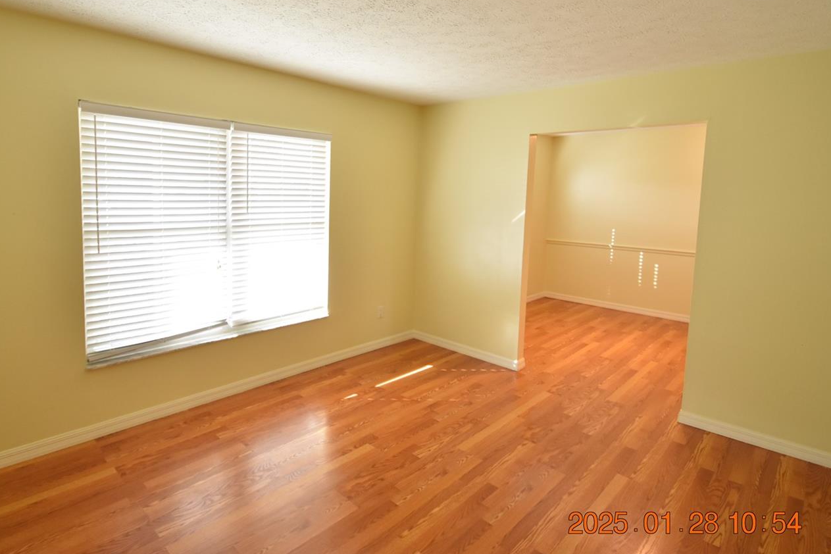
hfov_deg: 86.6
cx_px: 374
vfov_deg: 64.0
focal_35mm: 19
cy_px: 225
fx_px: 439
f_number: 5
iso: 800
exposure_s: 1/100
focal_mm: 10
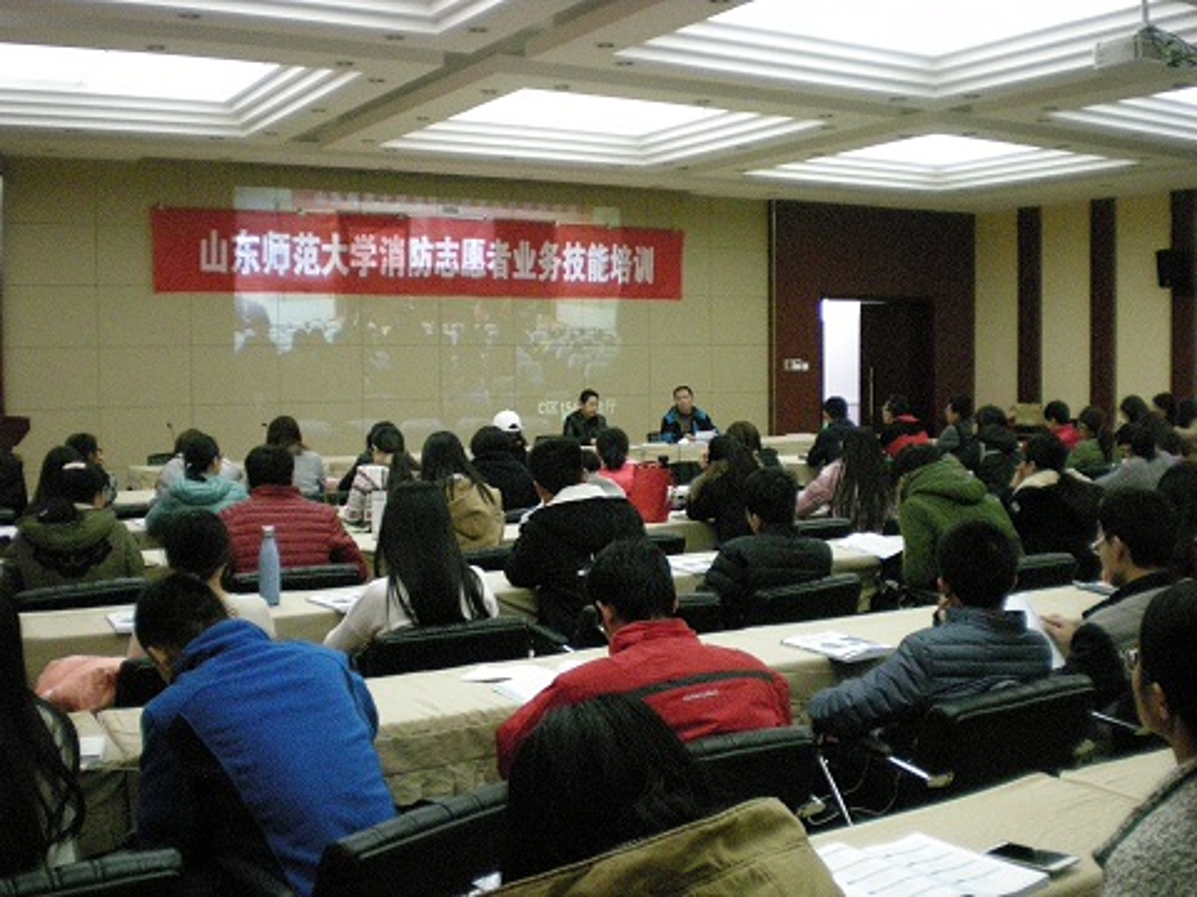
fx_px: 1314
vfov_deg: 37.7
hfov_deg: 49.0
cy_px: 448
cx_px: 598
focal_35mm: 38
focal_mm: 6.3
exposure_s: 1/45.3
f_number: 3.1
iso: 1000
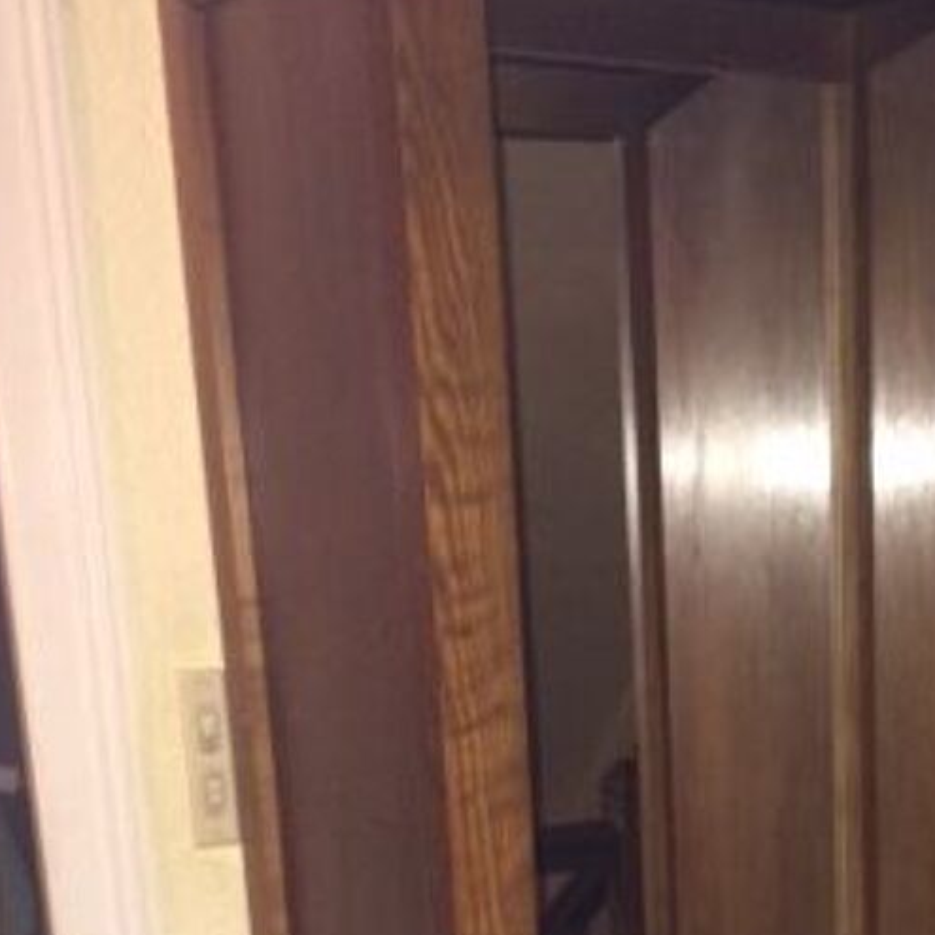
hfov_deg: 24.4
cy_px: 1059
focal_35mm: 69
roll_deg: +1.5
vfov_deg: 23.3
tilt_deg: -16.4
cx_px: 803
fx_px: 2109
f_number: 2.2
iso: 200
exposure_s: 1/17
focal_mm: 4.15
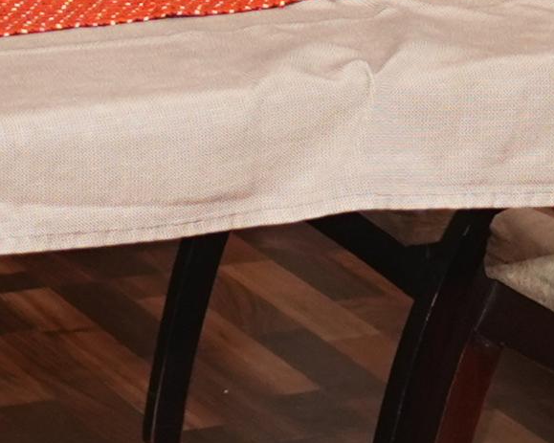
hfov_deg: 8.8
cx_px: 55
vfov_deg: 7.0
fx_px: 3590
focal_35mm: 219
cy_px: -231
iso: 640
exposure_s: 1/160
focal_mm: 20
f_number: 2.8
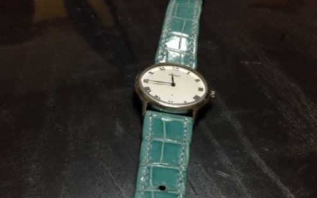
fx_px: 432
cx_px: 159
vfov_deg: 25.3
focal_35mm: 50
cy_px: 160
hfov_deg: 40.3
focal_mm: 4.28
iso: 64
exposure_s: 1/15
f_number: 2.4
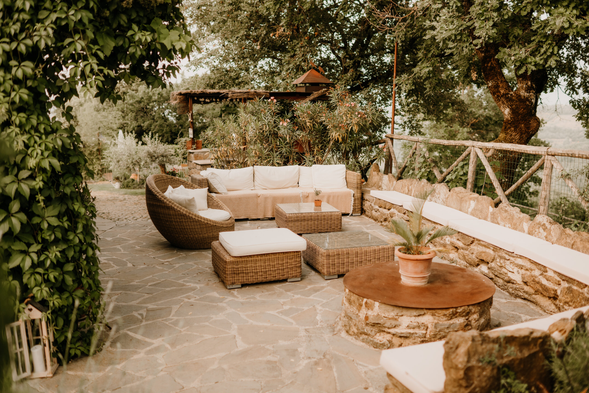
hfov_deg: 54.4
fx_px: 573
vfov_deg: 37.9
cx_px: 294
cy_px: 196
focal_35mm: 35
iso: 200
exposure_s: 1/500
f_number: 2.2
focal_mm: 35
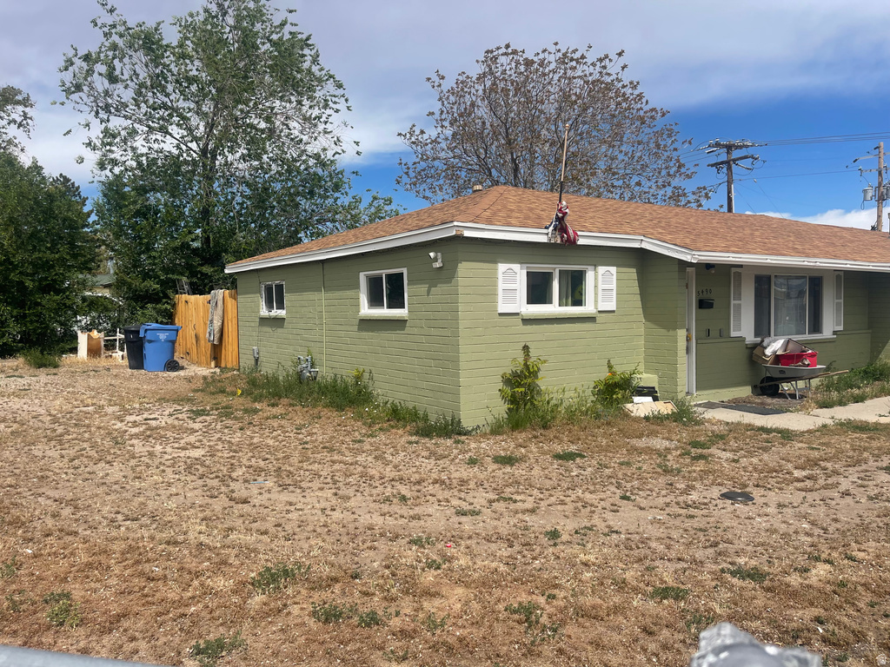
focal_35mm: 25
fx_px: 643
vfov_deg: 54.9
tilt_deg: -2.9
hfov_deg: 69.4
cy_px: 334
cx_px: 445
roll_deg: +1.0
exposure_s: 1/4348
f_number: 1.6
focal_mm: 5.1
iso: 32
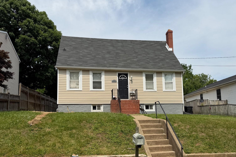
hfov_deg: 55.6
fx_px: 223
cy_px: 97
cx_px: 133
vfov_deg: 38.7
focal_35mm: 34
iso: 80
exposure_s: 1/6711
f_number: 1.78
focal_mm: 6.76
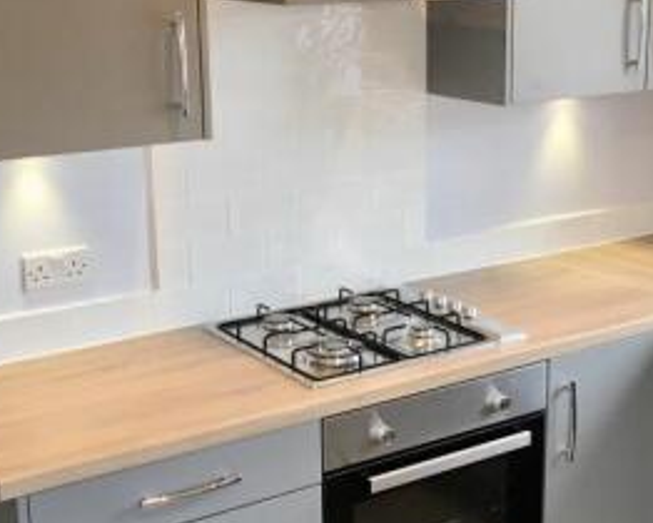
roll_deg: +0.3
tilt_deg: -14.1
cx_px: 370
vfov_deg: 24.2
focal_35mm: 63
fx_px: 1218
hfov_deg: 30.0
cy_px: 255
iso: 25
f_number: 2.2
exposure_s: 1/33
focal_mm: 4.15
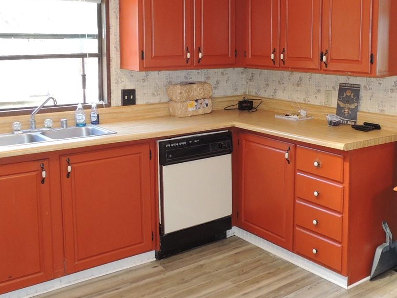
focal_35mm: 43
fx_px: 493
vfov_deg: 33.3
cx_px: 255
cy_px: 97
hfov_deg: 43.4
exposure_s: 1/40
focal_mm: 4.3
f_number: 3
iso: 280
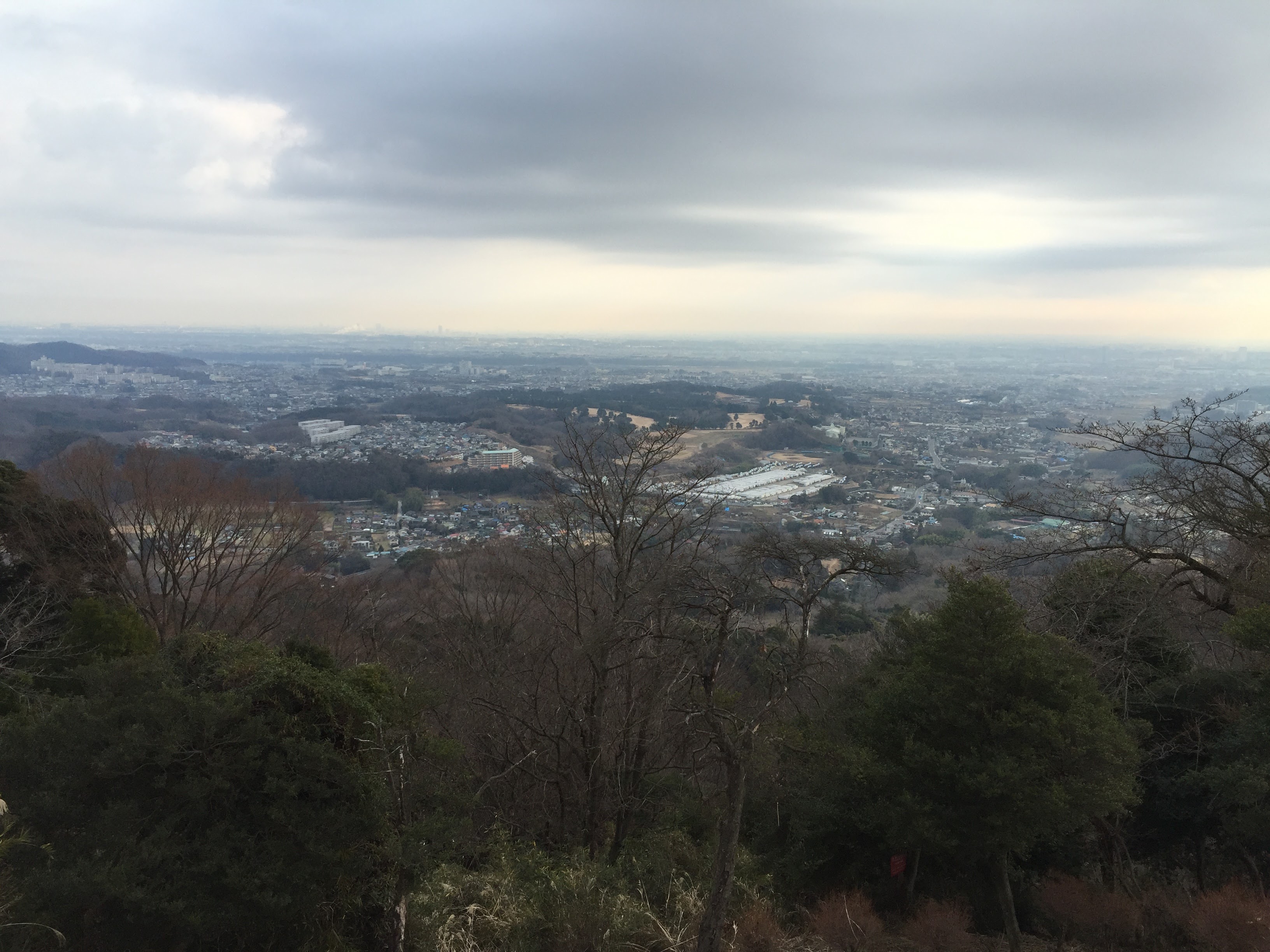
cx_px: 635
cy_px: 476
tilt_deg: -8.6
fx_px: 1064
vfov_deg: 48.2
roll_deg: -0.5
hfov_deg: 61.7
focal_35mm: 29
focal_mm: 4.15
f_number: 2.2
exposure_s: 1/860
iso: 32
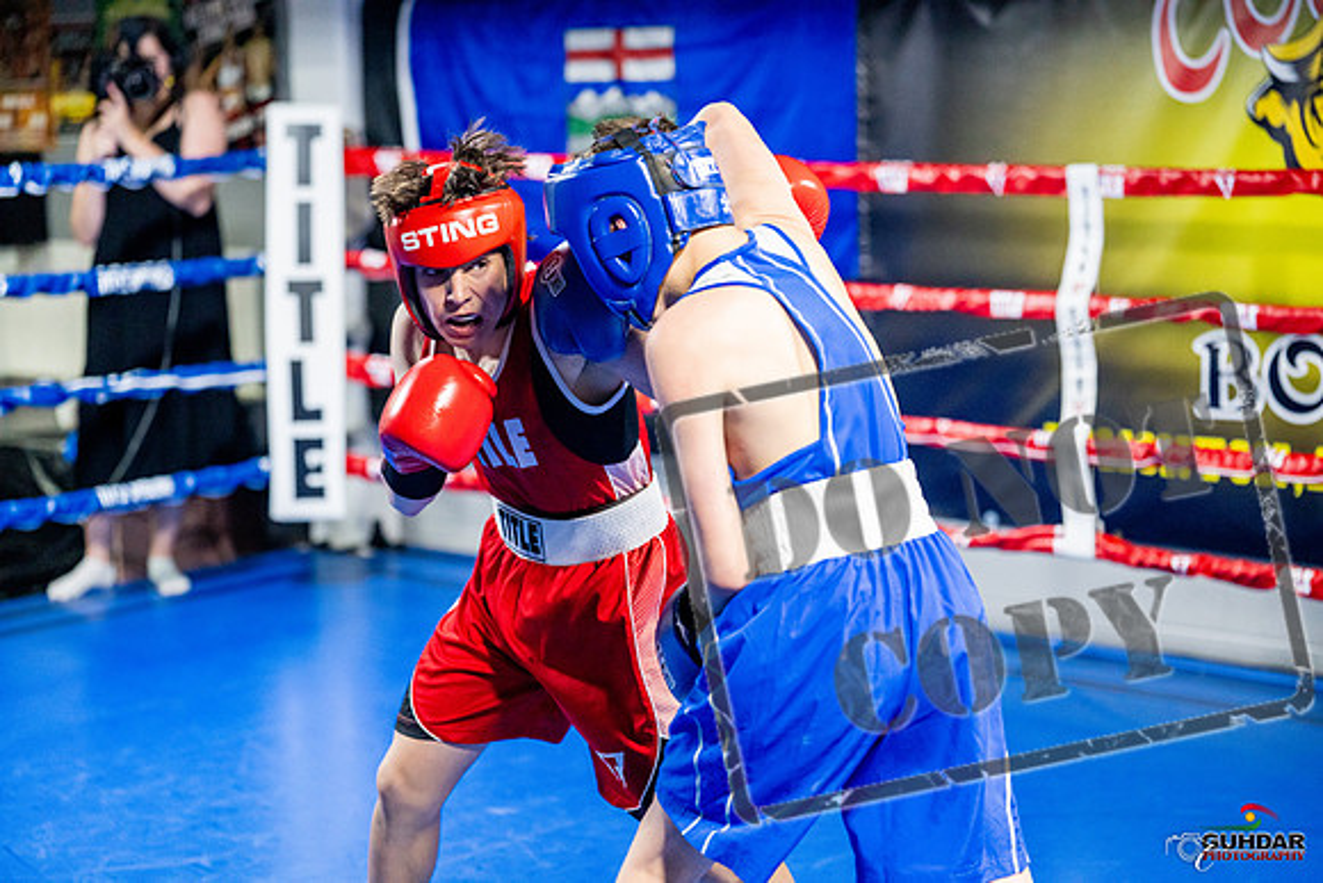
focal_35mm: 70
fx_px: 2573
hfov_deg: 28.8
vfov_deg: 19.5
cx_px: 662
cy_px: 442
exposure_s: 1/1000
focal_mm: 70
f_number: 2
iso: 4000
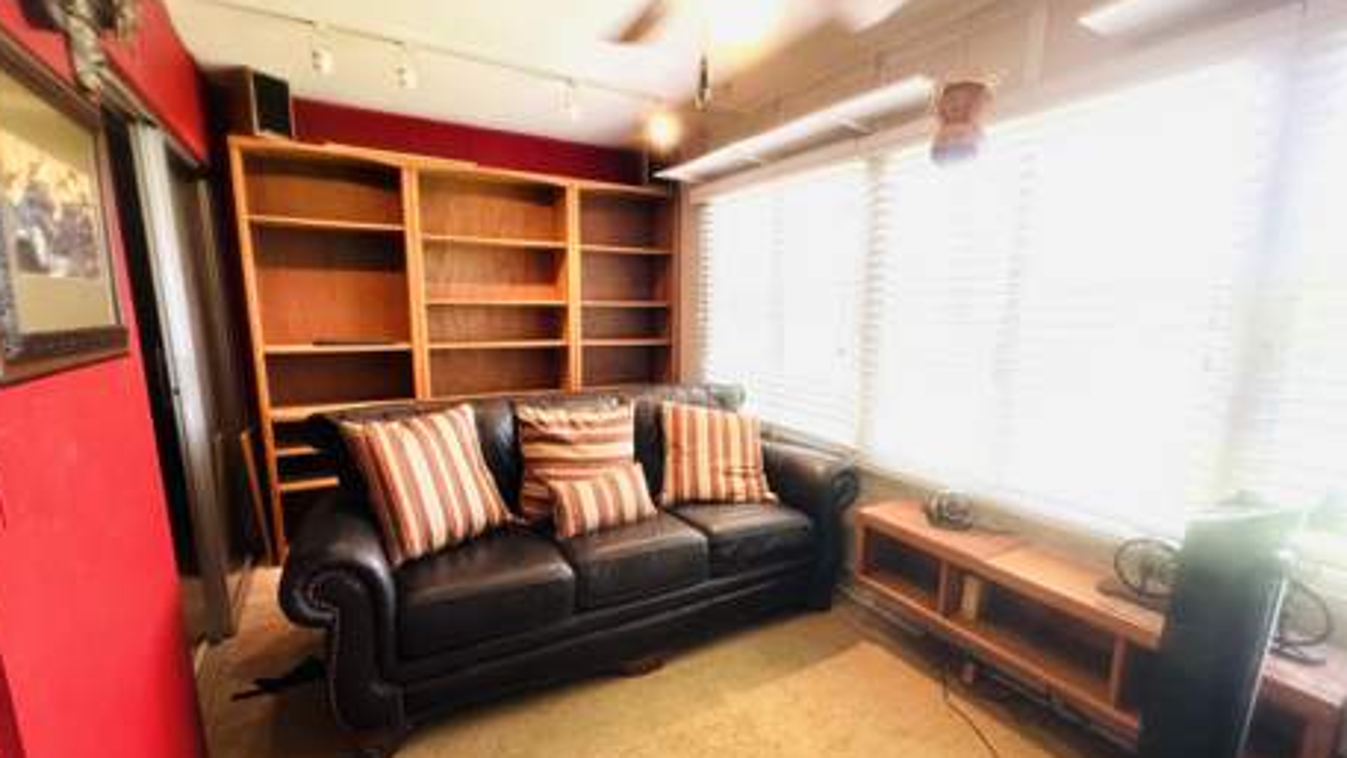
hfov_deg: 99.4
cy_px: 406
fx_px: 571
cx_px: 666
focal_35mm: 16
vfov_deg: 67.0
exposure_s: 1/60
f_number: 2.2
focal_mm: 2.22
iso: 200
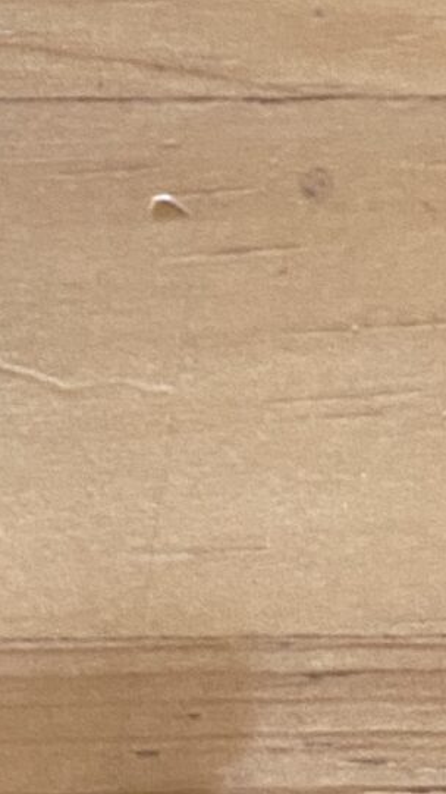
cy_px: -167
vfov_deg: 15.4
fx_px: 2819
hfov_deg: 7.7
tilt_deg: -88.3
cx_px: -951
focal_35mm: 134
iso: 400
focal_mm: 4.25
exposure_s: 1/33
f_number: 1.8
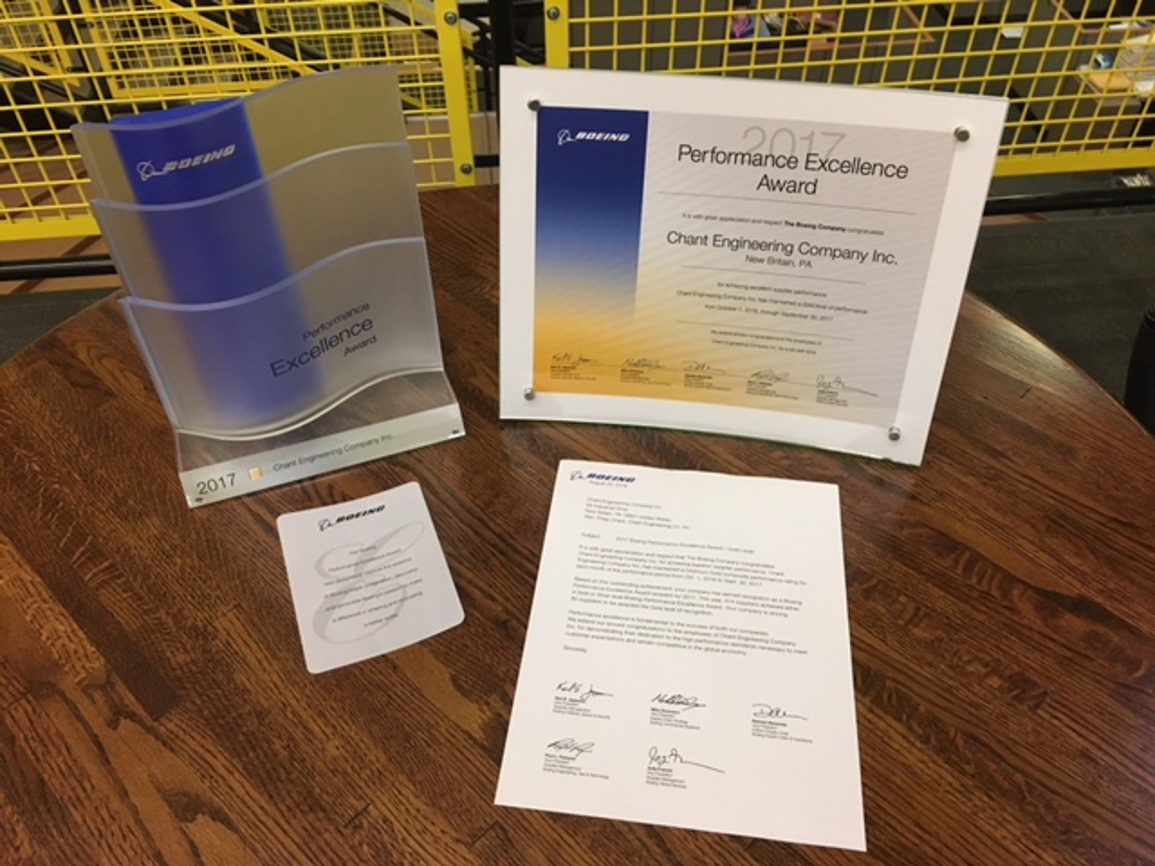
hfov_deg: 61.7
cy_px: 433
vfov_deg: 48.2
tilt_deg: -46.0
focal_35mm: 29
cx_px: 578
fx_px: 968
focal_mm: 4.15
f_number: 2.2
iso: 160
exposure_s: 1/30
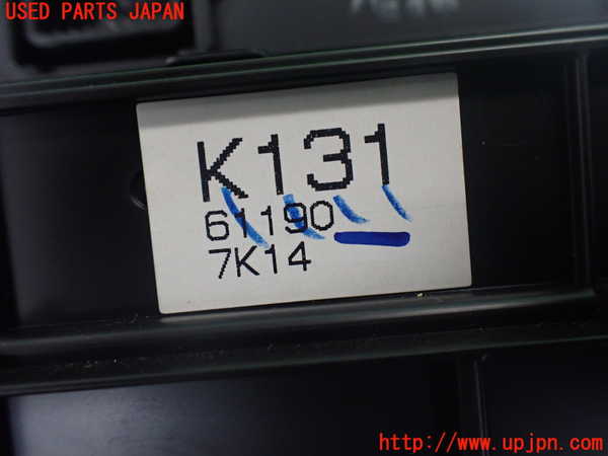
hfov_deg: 60.0
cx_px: 304
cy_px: 228
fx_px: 527
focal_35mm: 30
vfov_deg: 46.8
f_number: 2.3
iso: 800
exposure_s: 1/125
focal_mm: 5.4
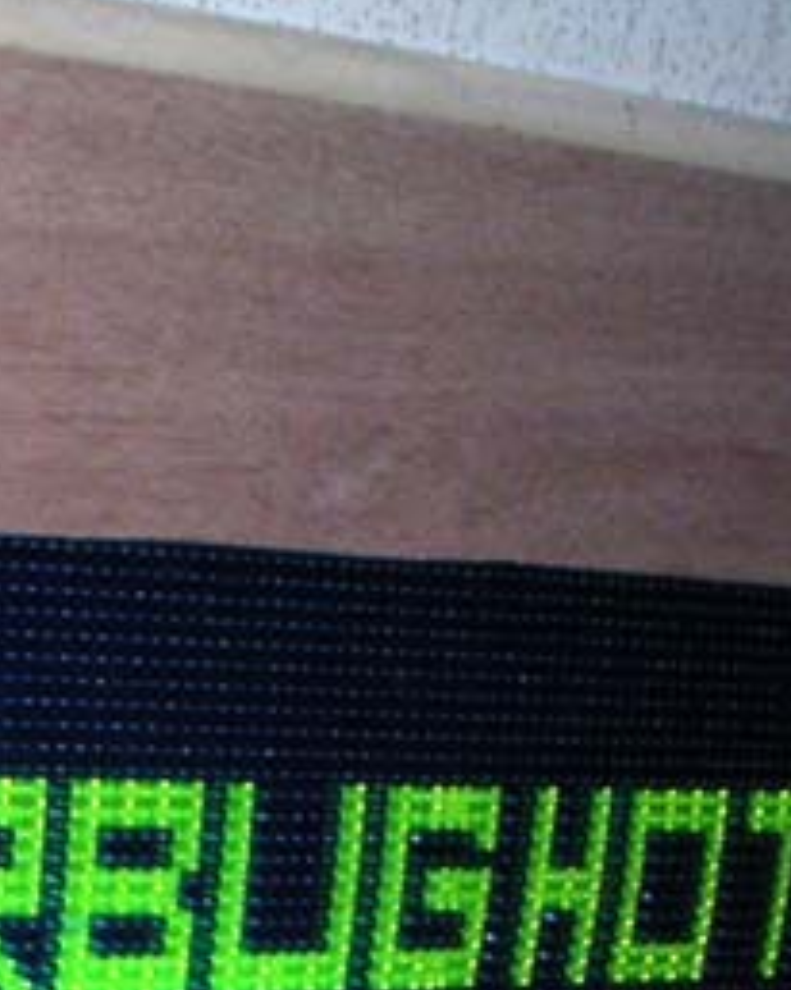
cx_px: -215
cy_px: 944
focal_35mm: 112
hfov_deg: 13.3
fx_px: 3281
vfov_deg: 16.9
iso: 160
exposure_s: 1/45
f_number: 2.8
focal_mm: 5.7
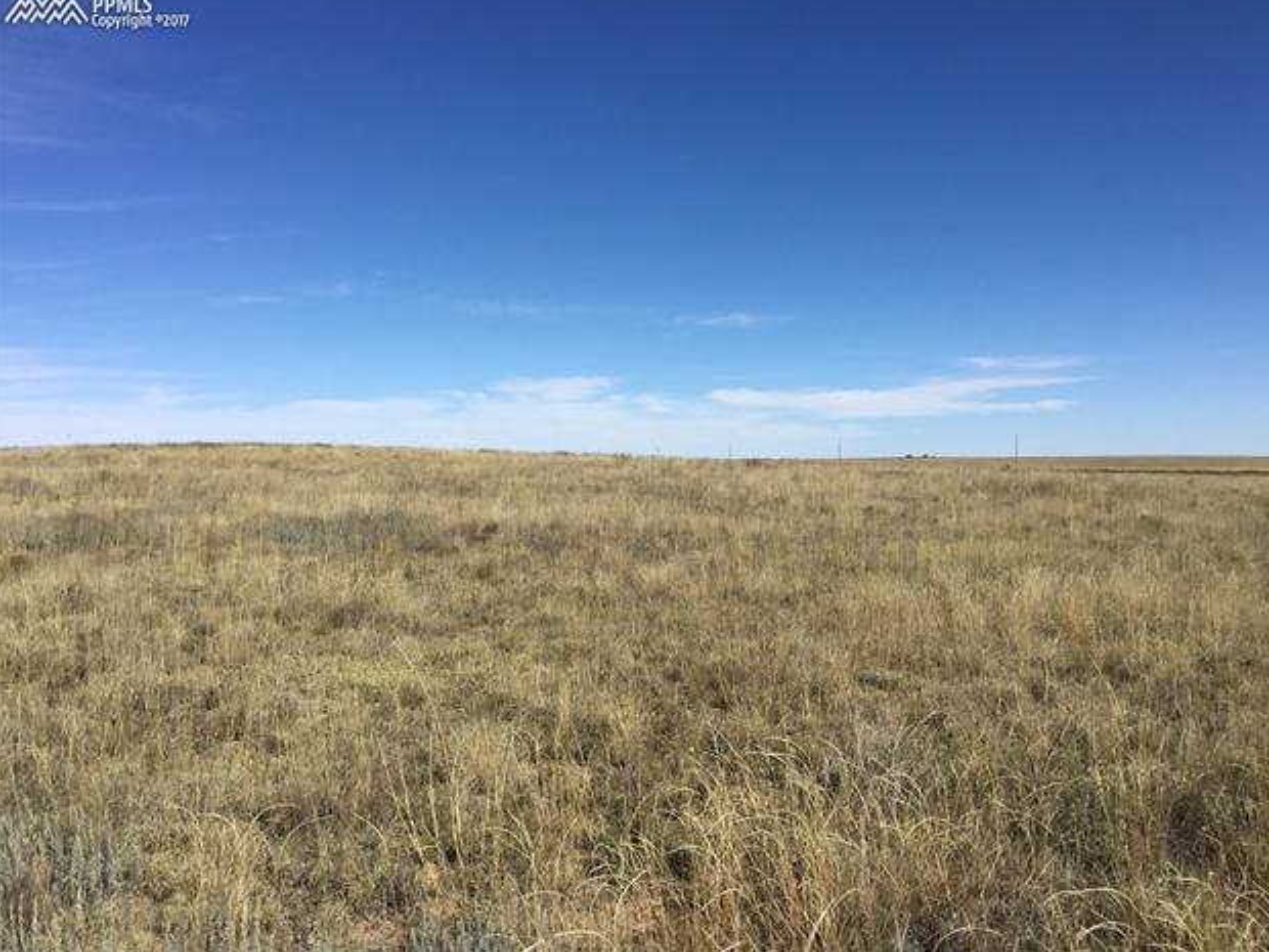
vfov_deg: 44.2
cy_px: 466
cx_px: 647
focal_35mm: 32
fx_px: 1173
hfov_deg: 56.8
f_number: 2.4
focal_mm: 3.3
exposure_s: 1/2398
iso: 25
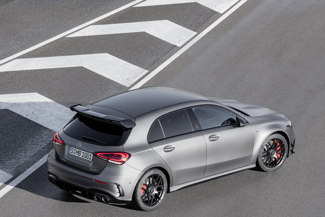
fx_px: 1436
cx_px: 163
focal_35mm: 159
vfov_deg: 8.6
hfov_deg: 12.9
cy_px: 115
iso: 200
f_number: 8
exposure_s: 1/320
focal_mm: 150
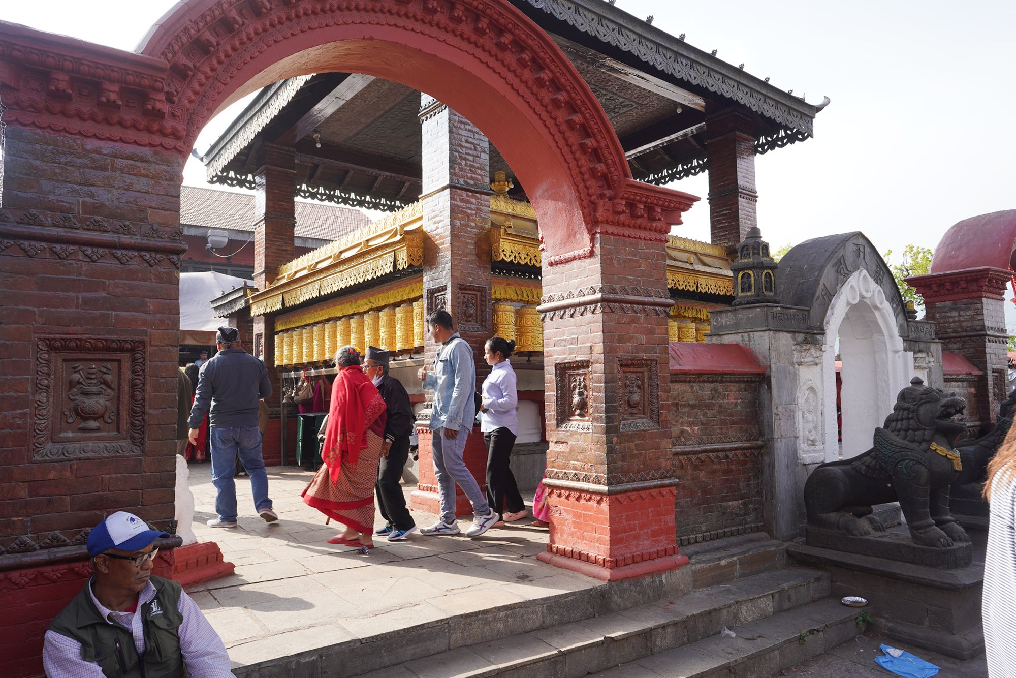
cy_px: 339
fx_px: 677
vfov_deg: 53.1
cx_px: 508
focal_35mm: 24
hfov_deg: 73.7
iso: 100
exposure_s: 1/100
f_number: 7.1
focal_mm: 24
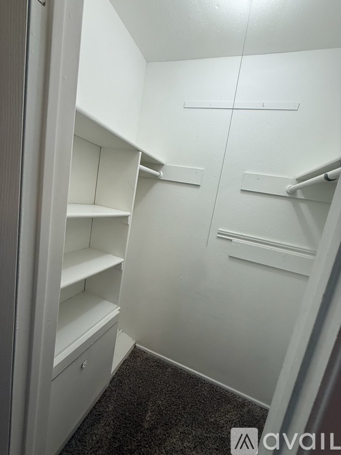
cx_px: 170
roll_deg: -10.8
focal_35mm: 14
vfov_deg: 102.1
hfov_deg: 85.7
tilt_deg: -9.1
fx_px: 184
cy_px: 228
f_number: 2.2
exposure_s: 1/120
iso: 160
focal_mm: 2.22
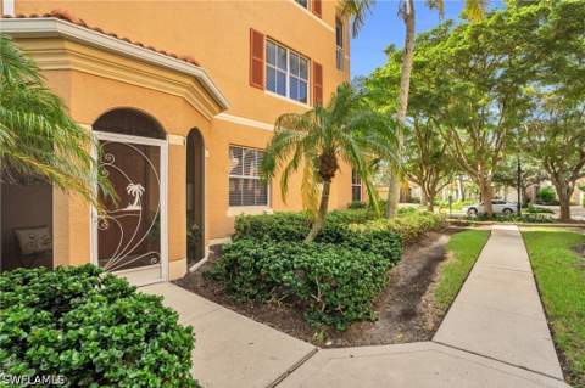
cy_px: 194
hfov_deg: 96.8
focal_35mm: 16
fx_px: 260
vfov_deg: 73.6
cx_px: 292
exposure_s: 1/100
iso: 200
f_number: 9
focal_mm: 16
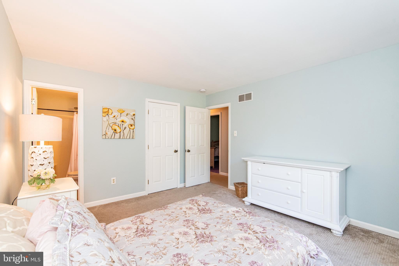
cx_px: 200
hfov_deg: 100.4
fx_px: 166
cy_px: 133
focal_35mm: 15
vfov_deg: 77.4
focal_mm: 15
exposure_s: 1/80
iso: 2000
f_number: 8
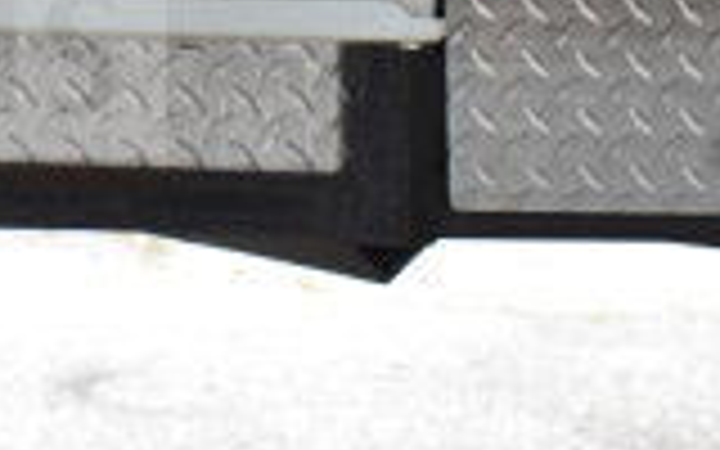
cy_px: -200
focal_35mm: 146
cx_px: -342
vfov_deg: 8.8
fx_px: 2864
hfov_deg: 13.5
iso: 200
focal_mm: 25
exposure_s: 1/100
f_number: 5
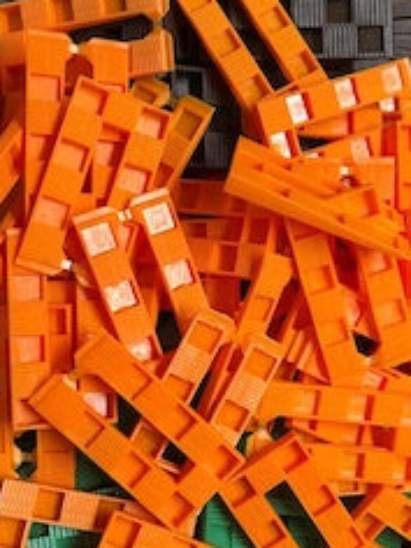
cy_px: 320
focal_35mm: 44
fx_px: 697
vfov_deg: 42.8
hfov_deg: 32.6
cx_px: 276
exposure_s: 1/50
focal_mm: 5.96
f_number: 1.6
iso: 125
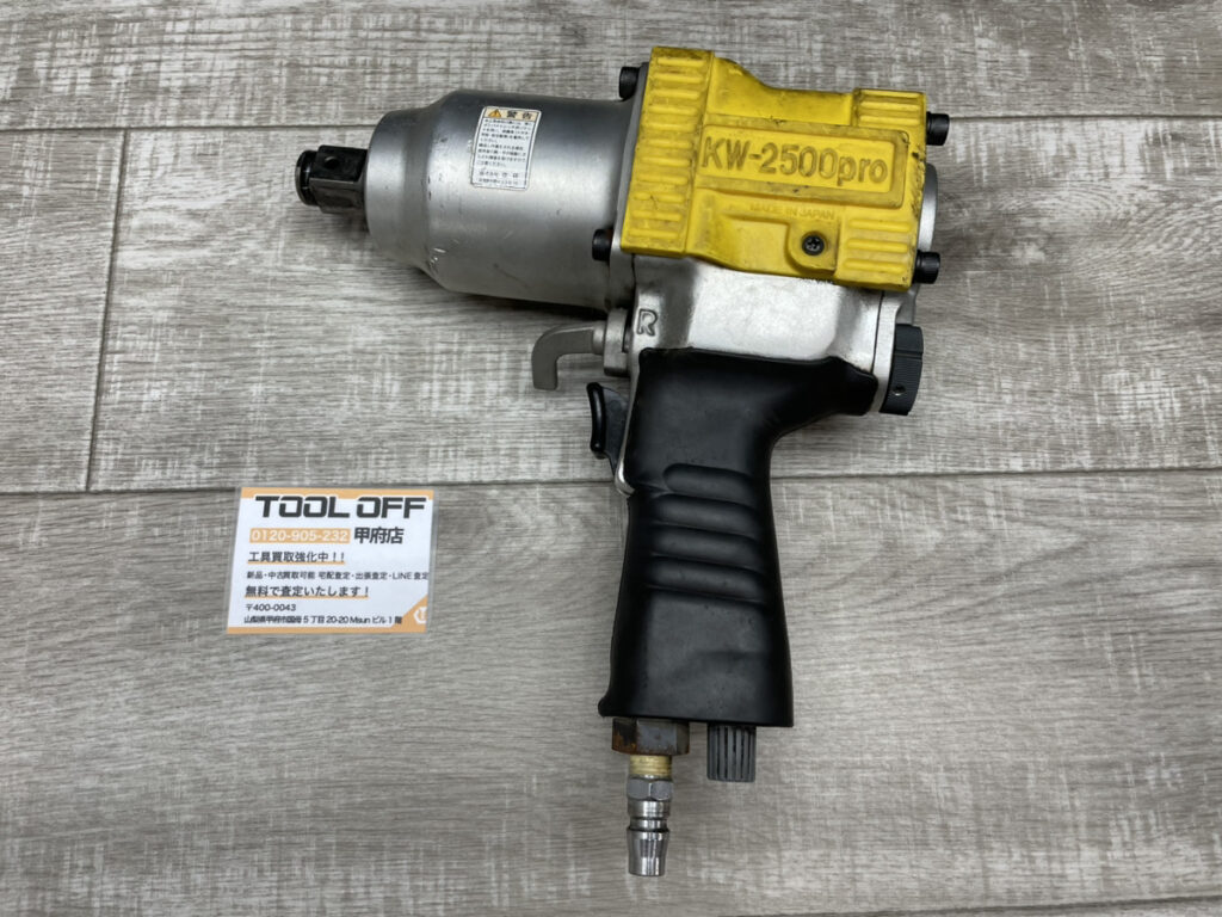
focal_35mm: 26
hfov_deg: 67.3
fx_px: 918
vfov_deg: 53.1
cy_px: 458
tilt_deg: -76.1
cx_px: 611
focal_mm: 4.2
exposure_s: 1/121
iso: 80
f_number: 1.6
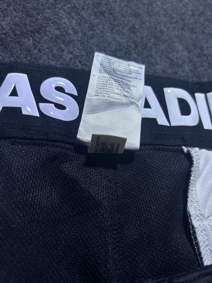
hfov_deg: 53.1
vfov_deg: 67.3
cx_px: 106
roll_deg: -10.3
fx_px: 212
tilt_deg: -35.8
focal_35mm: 26
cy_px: 142
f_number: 1.5
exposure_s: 1/100
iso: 32
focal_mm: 5.7
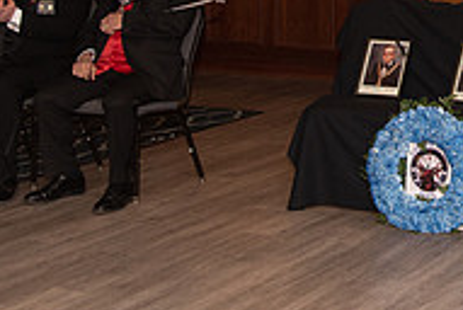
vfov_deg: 13.7
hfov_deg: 20.0
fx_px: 1249
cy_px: -76
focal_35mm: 97
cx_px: 524
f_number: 4
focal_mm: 32
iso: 800
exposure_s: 1/200
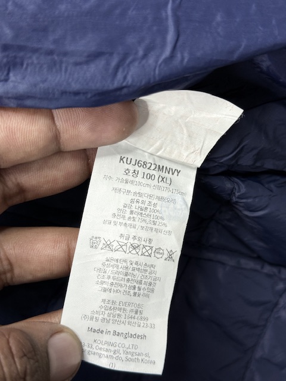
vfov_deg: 39.7
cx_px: 143
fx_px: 529
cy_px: 190
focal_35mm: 48
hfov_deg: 30.3
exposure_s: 1/50
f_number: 1.78
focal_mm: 6.76
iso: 50
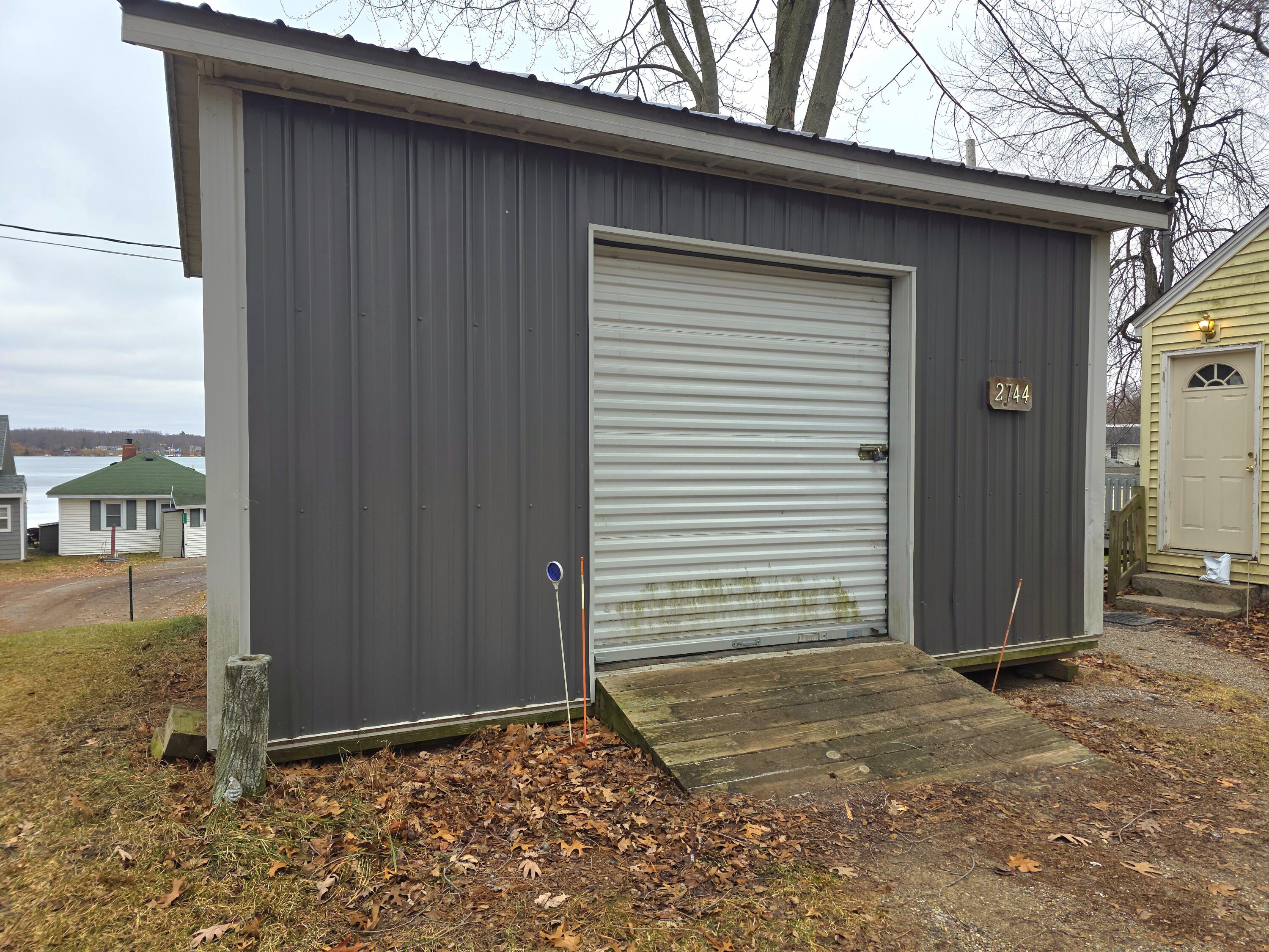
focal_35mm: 23
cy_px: 476
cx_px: 634
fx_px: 843
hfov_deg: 73.9
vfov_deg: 58.9
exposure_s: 1/120
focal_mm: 6.3
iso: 12
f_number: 1.7
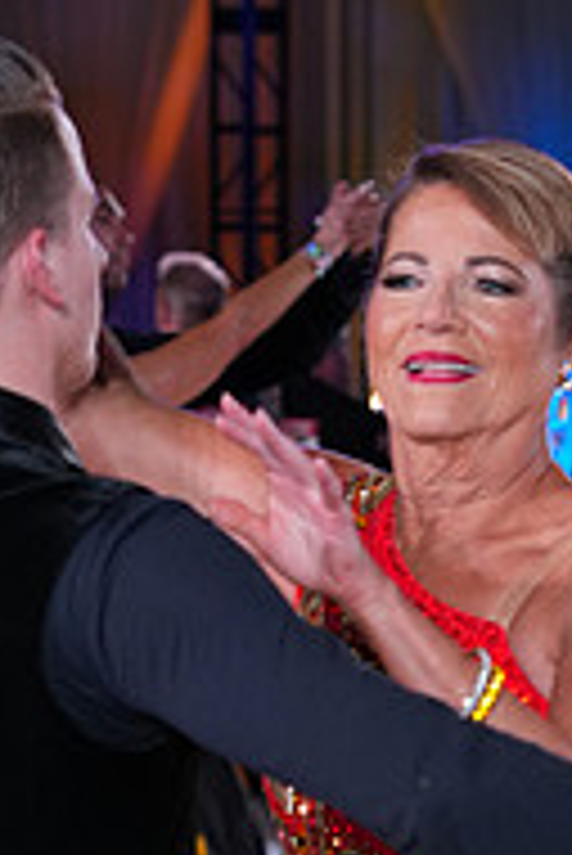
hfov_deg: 6.2
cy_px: 1161
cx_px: 466
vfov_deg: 9.1
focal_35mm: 223
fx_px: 5305
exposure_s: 1/250
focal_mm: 73
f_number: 4.5
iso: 1000
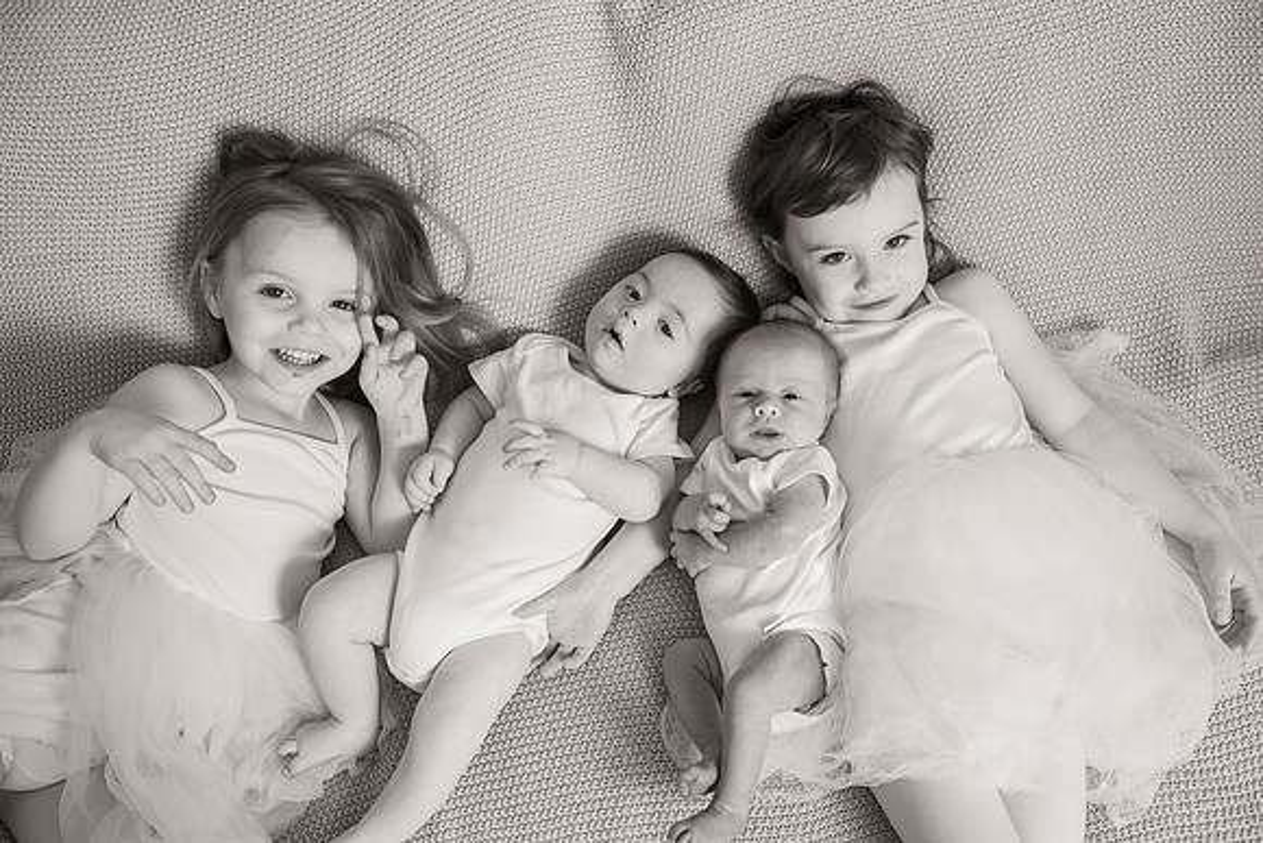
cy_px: 422
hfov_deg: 55.8
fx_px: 1193
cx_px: 632
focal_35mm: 34
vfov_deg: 38.9
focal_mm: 34
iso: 200
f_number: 4
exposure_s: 1/160
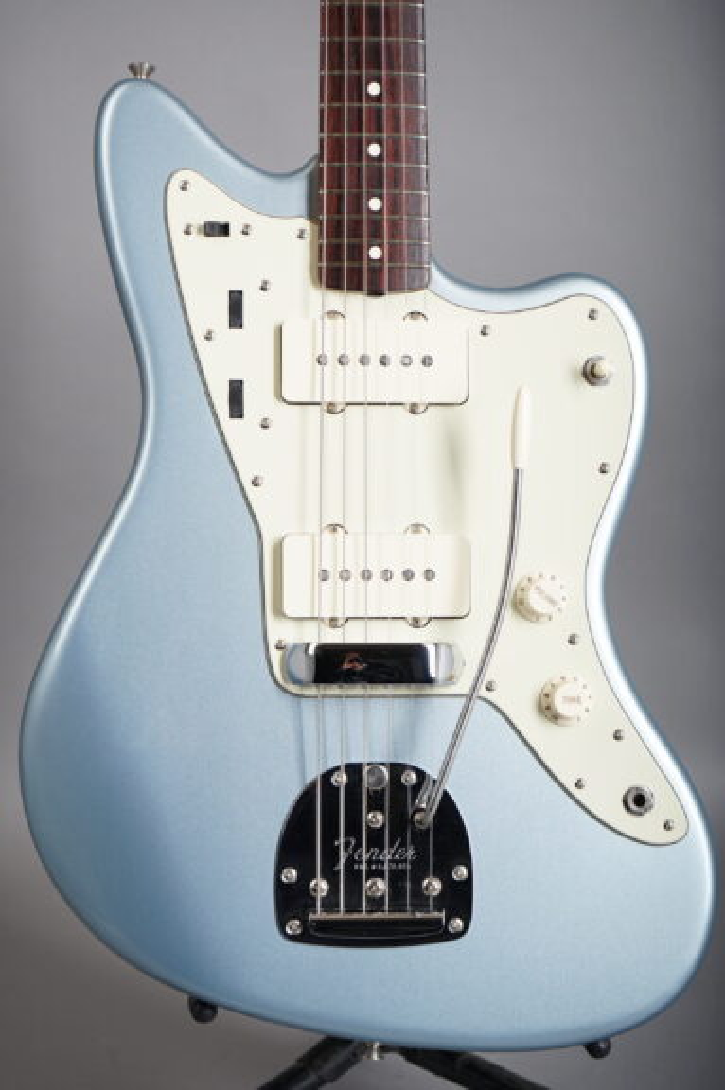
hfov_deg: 19.4
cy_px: 545
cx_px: 362
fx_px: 2118
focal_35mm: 70
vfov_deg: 28.9
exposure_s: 1/160
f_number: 7.1
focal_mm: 70
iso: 160
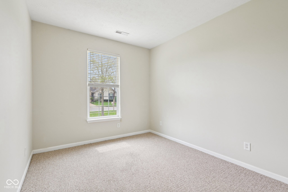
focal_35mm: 16
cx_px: 144
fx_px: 128
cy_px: 96
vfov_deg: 73.7
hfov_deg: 96.7
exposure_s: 1/20
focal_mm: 16
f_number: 8
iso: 100
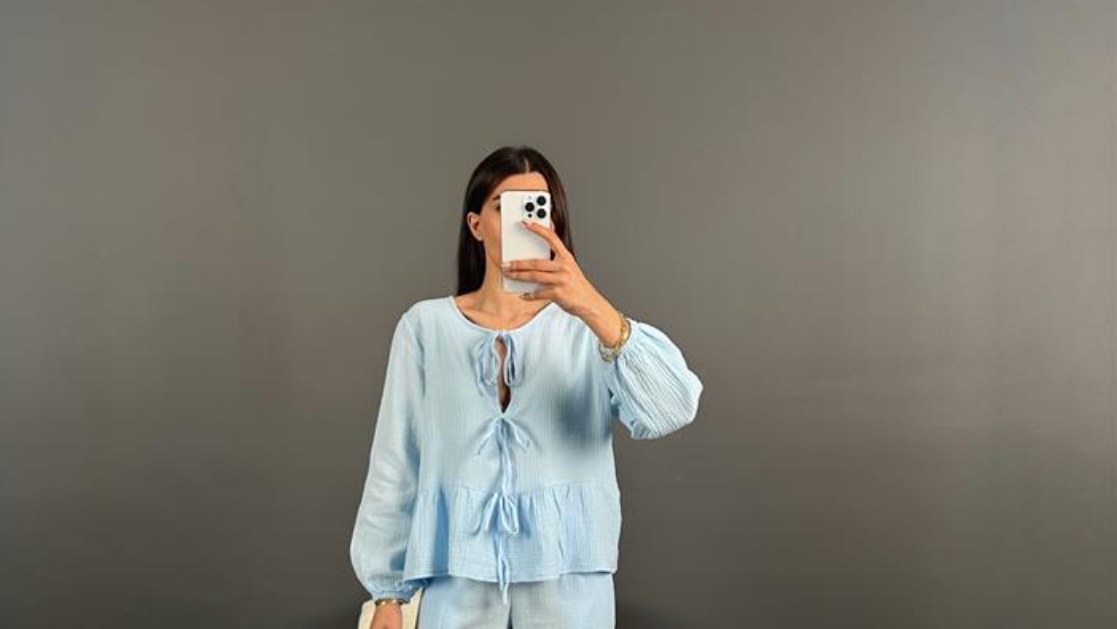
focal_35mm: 35
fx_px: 1037
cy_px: 447
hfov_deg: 56.6
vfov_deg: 33.3
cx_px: 558
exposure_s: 1/121
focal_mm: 6.86
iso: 80
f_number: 1.78
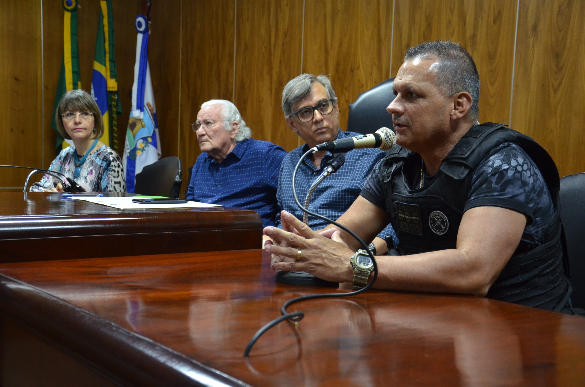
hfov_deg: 41.2
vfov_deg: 28.0
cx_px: 292
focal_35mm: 48
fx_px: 778
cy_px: 194
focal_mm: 32
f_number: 4.2
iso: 1400
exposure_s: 1/30
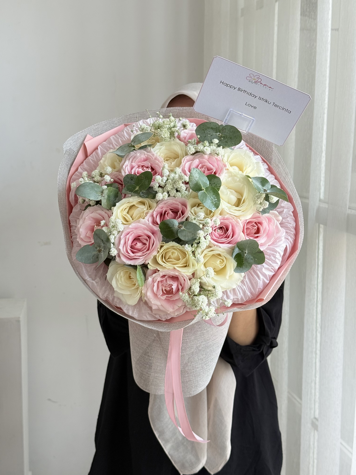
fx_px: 658
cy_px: 238
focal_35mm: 48
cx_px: 178
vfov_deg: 39.7
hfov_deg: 30.3
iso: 100
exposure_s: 1/95
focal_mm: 6.76
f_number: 1.78
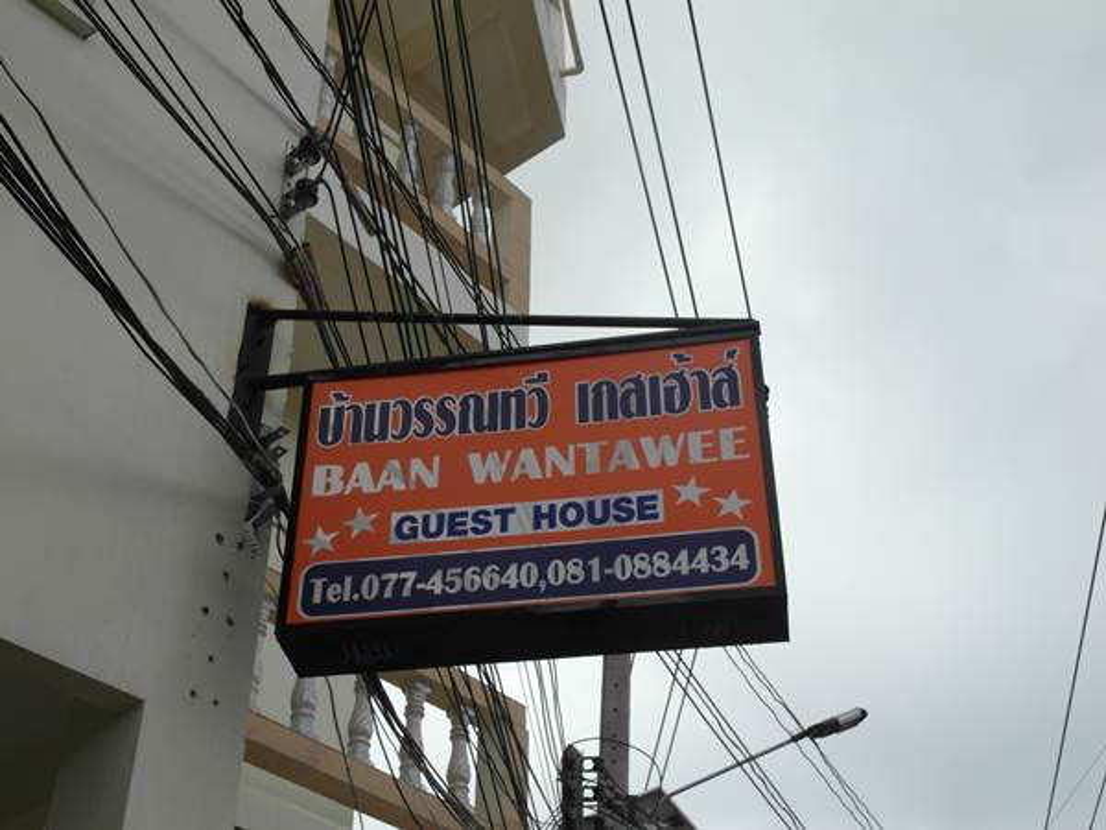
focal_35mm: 49
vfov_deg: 29.7
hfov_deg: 38.9
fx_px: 1566
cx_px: 553
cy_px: 415
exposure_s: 1/250
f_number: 4.6
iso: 80
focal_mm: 10.6
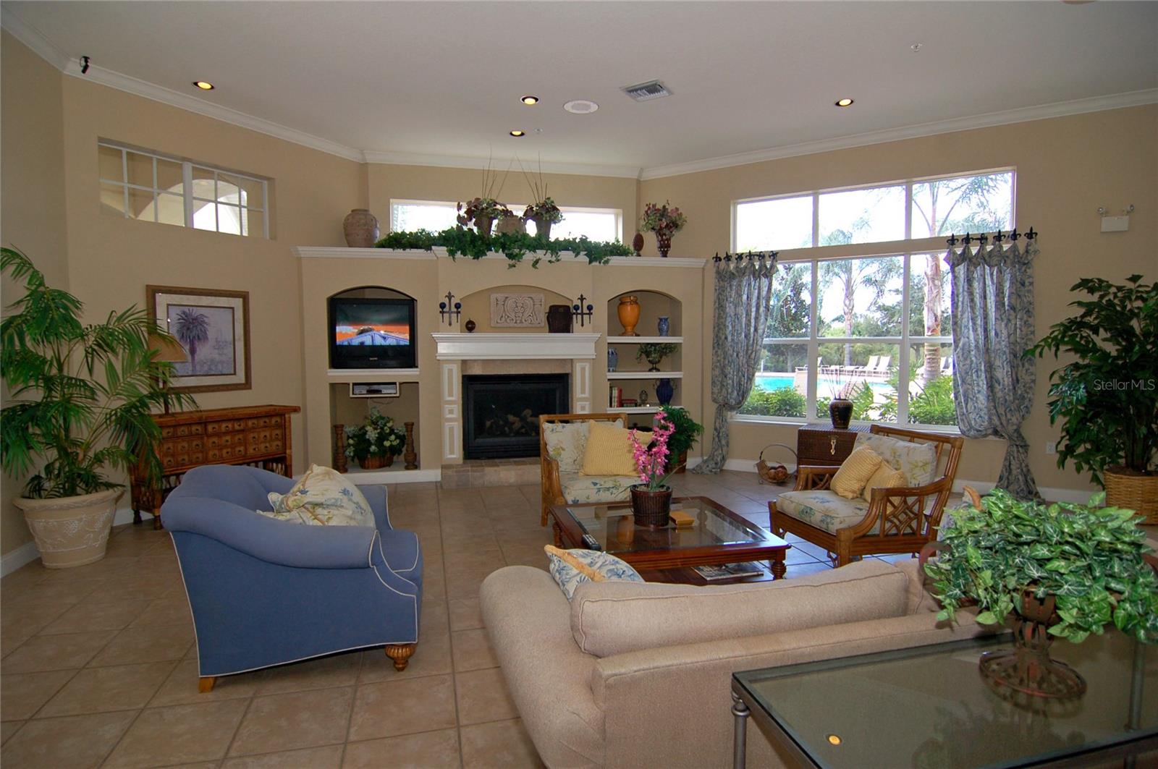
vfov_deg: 67.3
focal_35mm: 18
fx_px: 578
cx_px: 579
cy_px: 384
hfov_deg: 90.1
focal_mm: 12
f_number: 4.5
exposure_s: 1/200
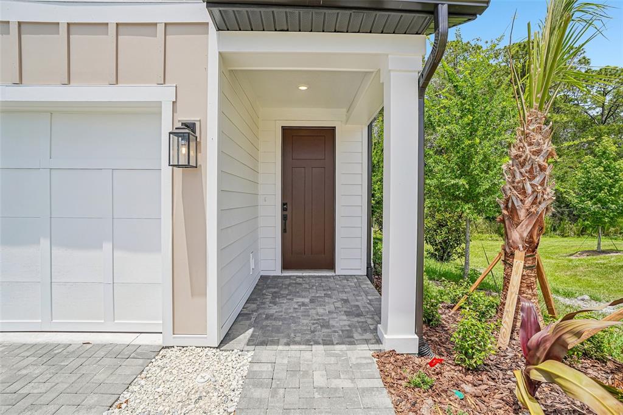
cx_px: 312
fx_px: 285
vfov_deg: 72.0
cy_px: 208
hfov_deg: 95.0
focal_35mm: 16
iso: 100
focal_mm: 11
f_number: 8
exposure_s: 1/200
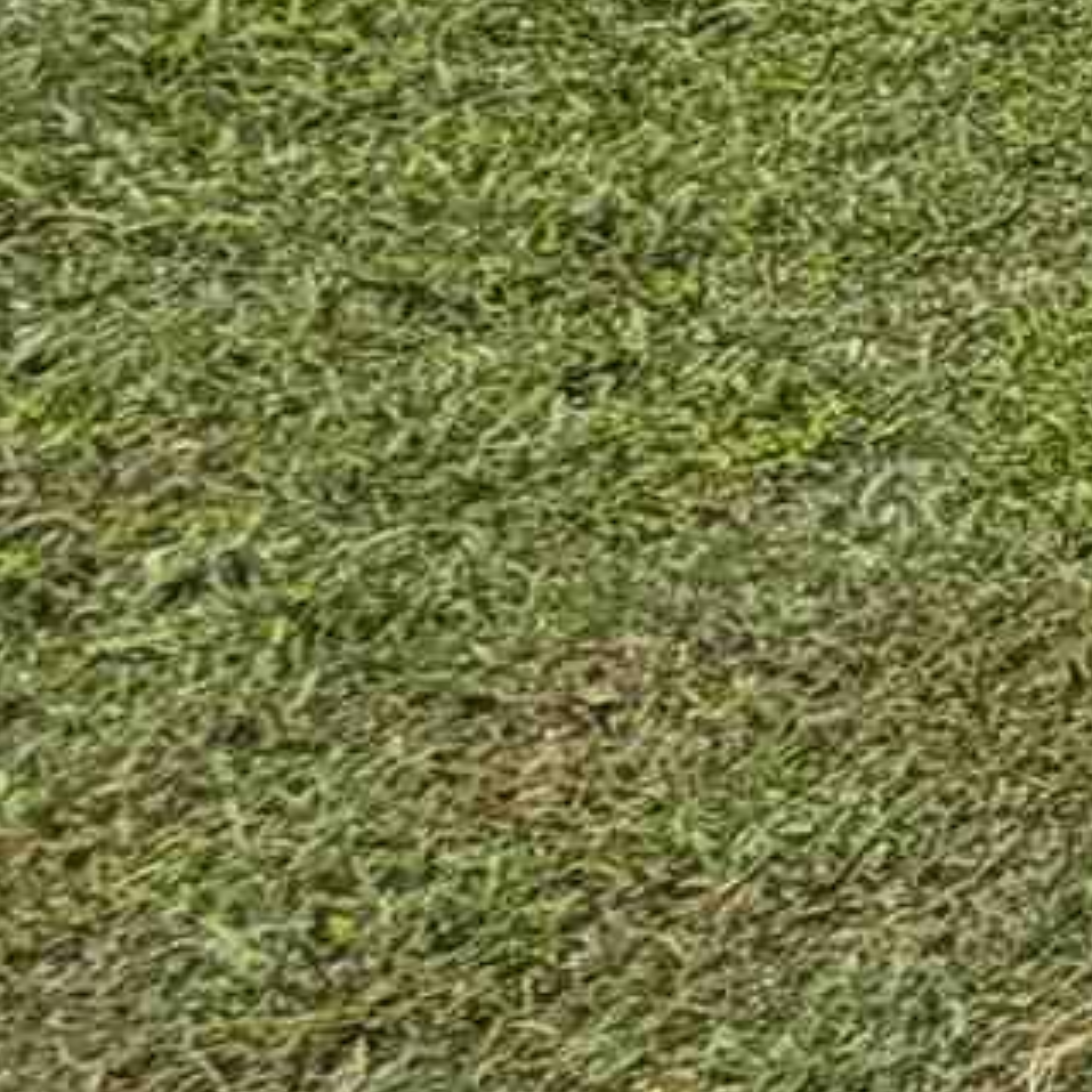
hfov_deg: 7.0
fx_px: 4247
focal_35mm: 119
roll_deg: -1.8
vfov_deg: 12.4
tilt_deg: -2.9
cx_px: 5025
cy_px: -1280
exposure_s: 1/770
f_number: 2.2
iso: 25
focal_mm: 2.22
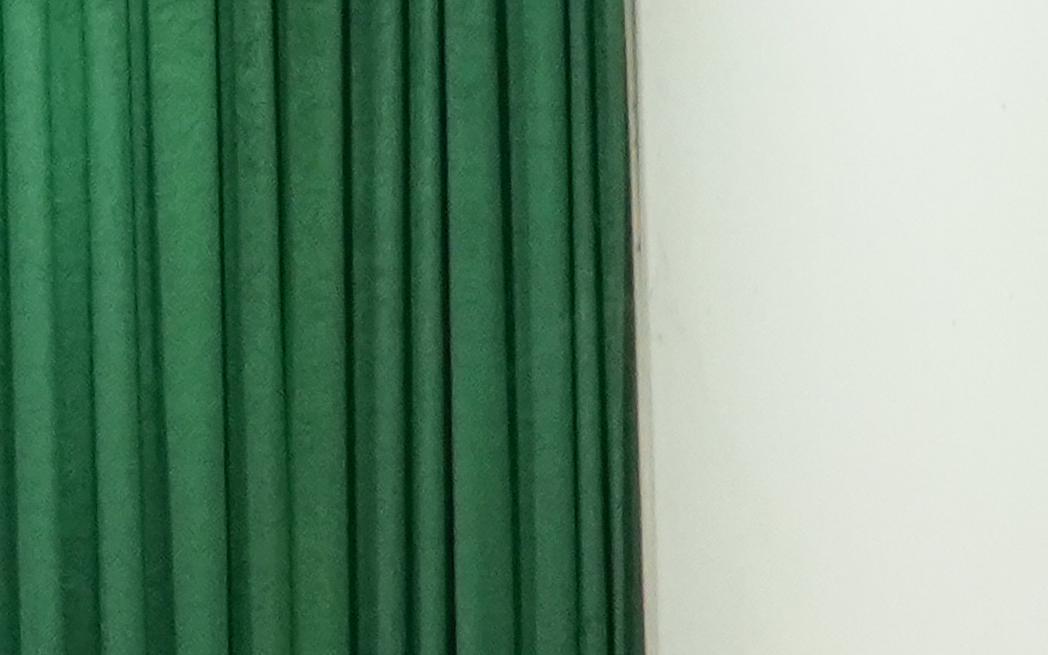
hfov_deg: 5.9
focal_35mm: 326
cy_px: 1006
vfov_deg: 4.0
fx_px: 9296
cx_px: -2263
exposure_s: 1/125
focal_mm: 31
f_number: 4
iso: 2000
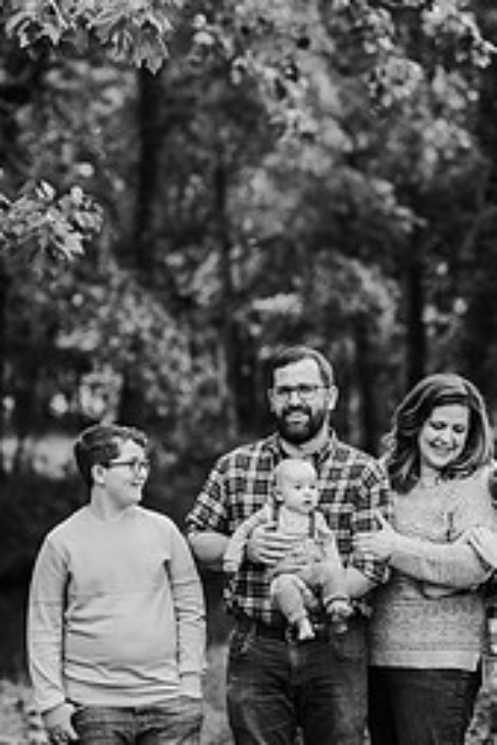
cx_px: 326
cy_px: 386
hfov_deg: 9.1
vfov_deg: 13.6
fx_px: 3122
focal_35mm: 151
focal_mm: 85
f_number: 2.2
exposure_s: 1/200
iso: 125
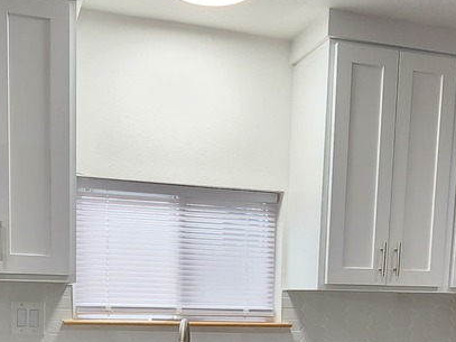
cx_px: 198
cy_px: 378
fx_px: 606
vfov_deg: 28.5
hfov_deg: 41.2
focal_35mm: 46
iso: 160
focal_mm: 2.2
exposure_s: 1/60
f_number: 2.2
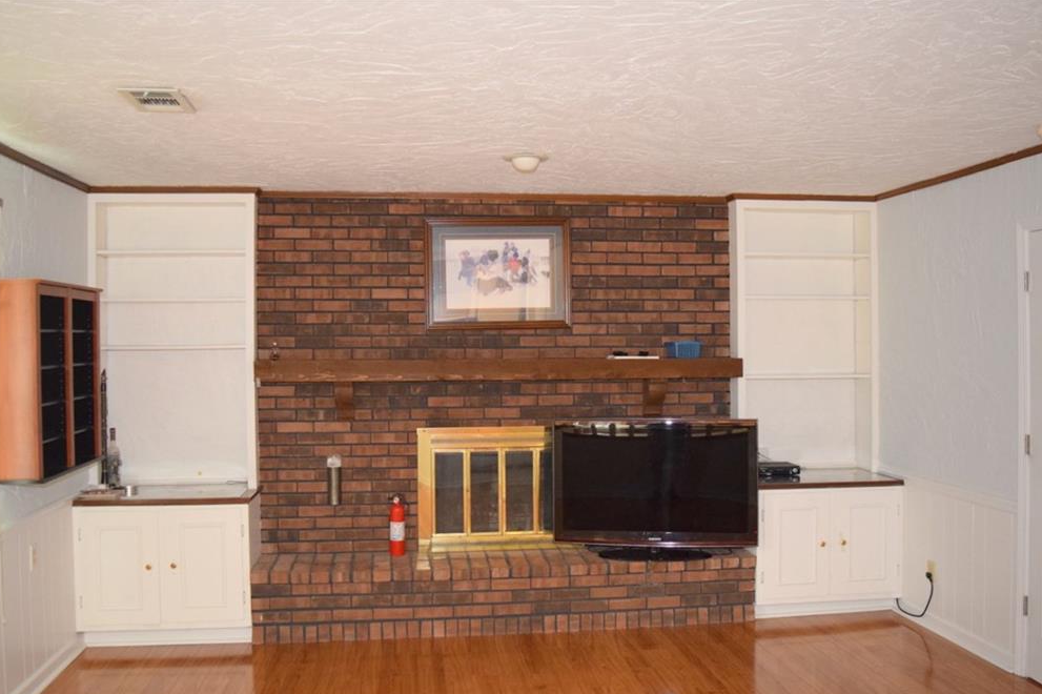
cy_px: 354
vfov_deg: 42.3
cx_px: 522
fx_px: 897
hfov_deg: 60.3
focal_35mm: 31
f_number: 3.5
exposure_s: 1/60
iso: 2200
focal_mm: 20
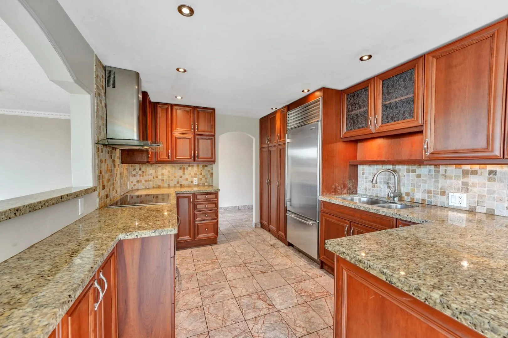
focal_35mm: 14
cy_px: 169
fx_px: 198
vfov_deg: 81.2
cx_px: 254
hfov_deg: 104.3
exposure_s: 1/15
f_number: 8
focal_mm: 14
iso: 400
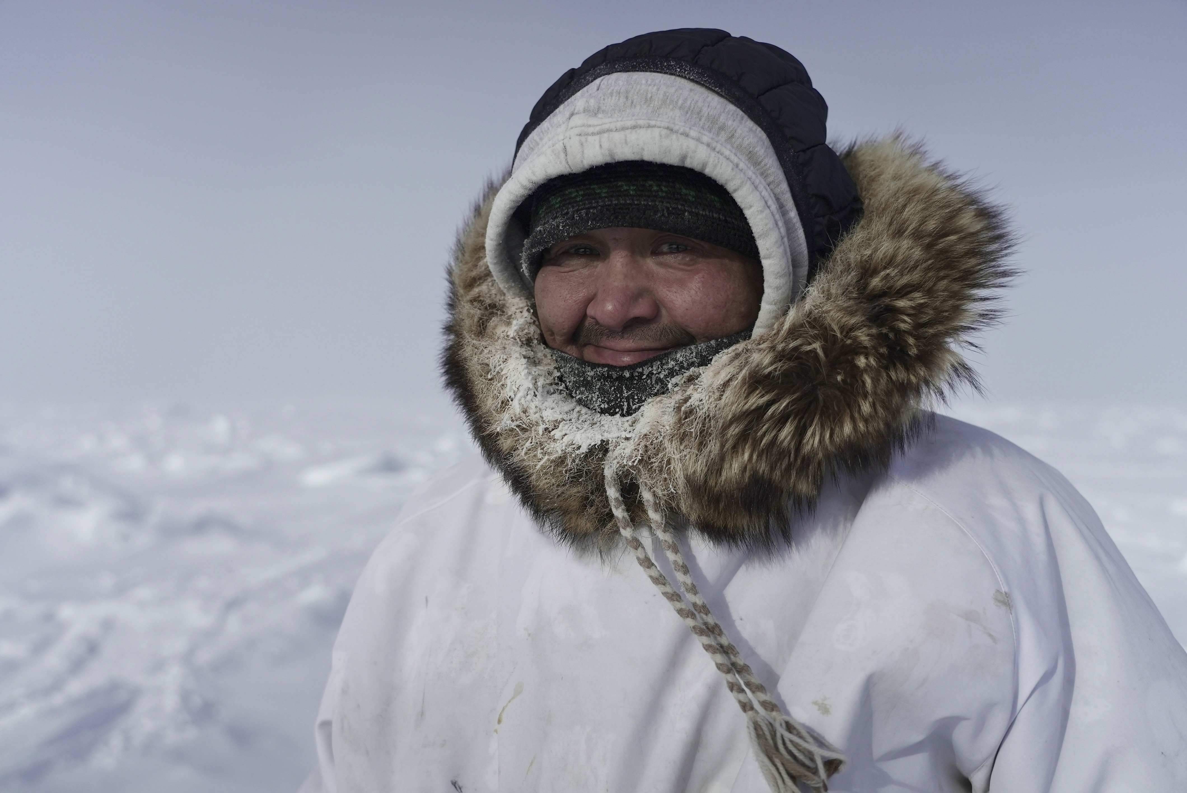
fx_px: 1221
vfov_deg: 36.0
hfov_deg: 51.9
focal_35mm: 37
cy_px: 396
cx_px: 594
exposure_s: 1/640
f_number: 4
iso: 800
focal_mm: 37
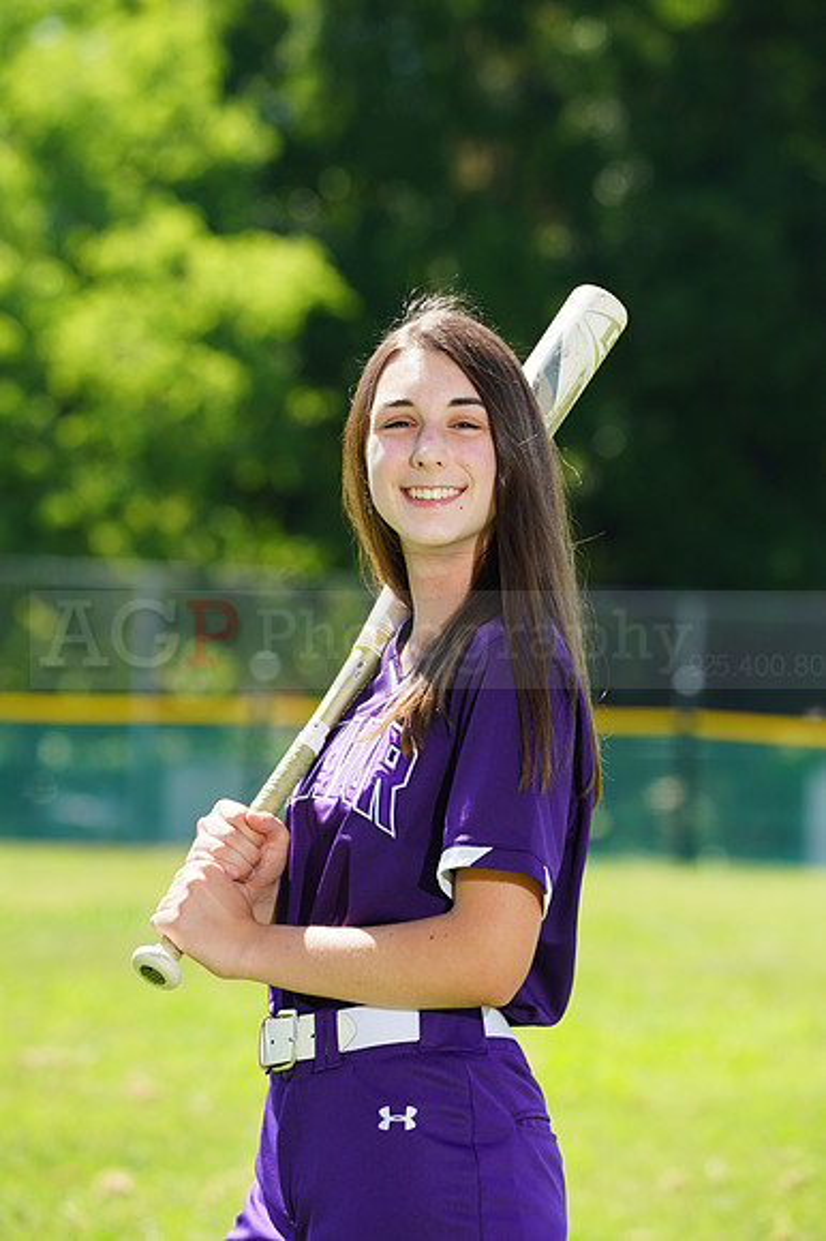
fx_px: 10337
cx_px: 413
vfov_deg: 6.9
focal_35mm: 300
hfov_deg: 4.6
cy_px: 620
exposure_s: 1/160
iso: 200
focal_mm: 300
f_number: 10
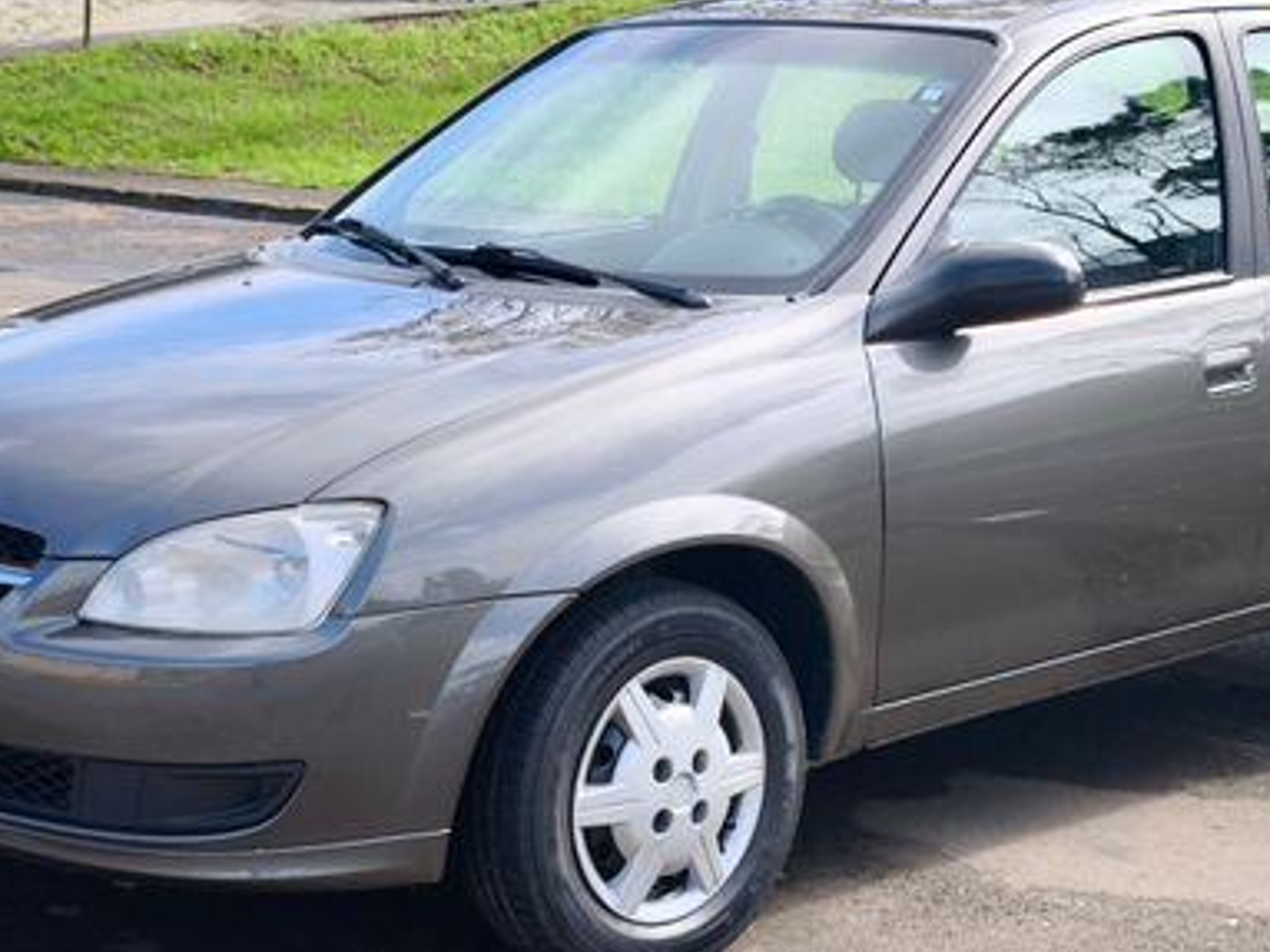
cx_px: 713
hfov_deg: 43.8
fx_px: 1577
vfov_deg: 33.6
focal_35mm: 43
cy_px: 448
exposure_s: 1/1211
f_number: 1.6
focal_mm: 6.57
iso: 50
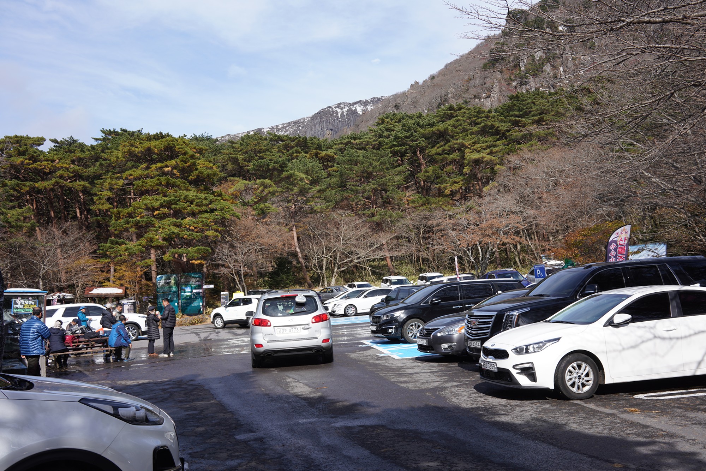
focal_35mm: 35
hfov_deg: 54.4
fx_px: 686
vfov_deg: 37.9
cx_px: 353
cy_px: 236
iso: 100
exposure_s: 1/100
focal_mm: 35
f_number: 11
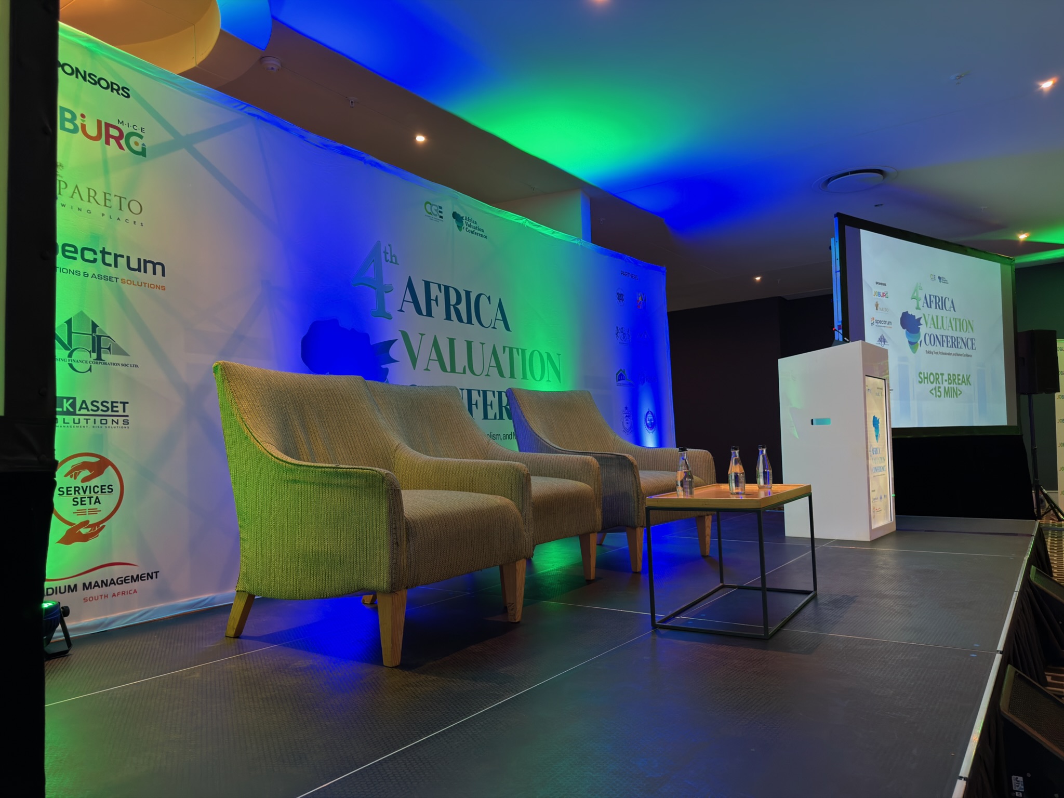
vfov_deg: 56.8
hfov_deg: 71.6
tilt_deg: +4.3
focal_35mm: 24
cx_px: 532
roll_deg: +1.5
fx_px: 738
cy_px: 399
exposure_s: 1/50
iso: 250
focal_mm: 6.76
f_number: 1.78
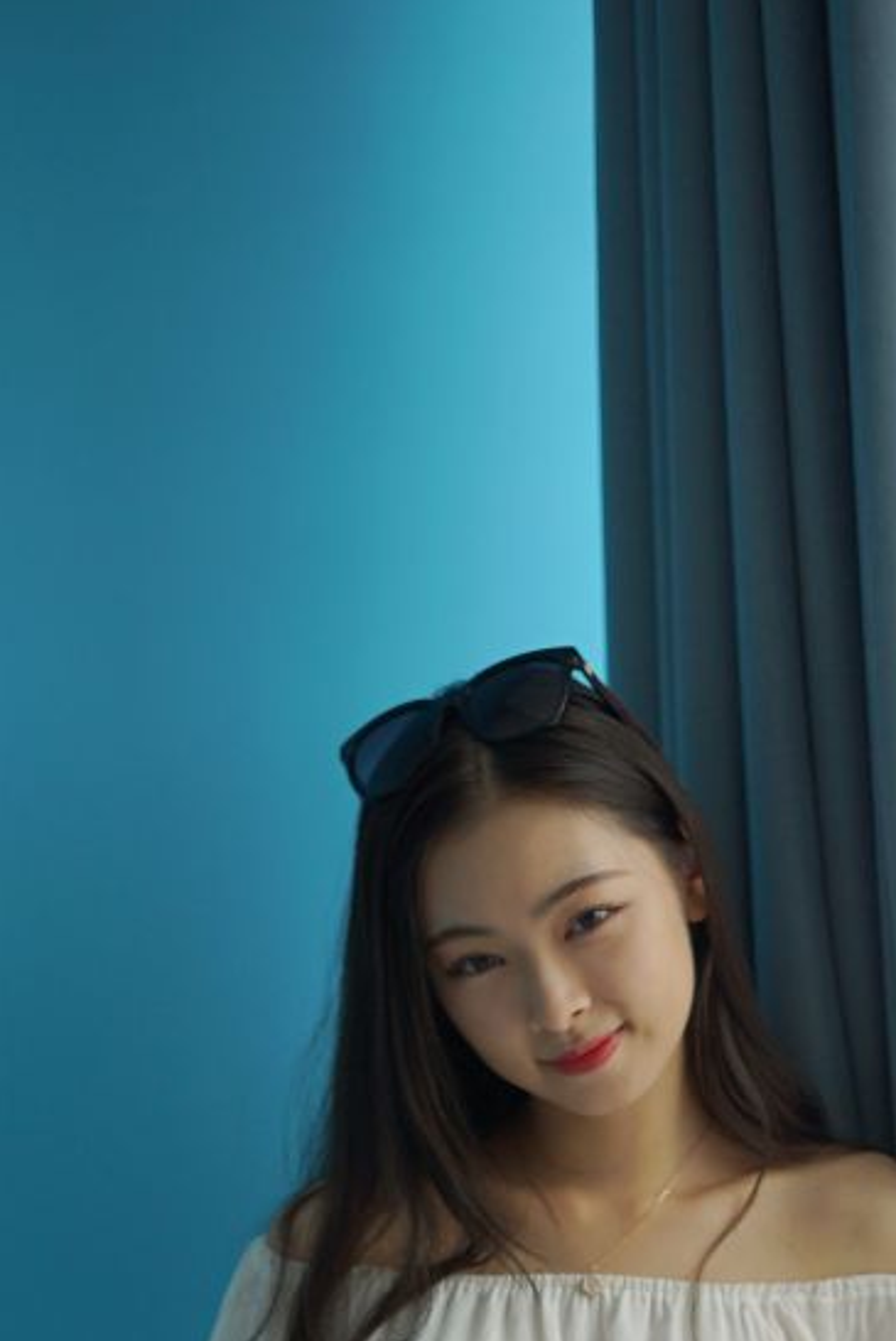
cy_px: 1693
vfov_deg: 15.3
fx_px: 4769
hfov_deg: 10.7
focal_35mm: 128
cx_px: 592
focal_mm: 50
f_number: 1.8
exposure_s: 1/250
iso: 100
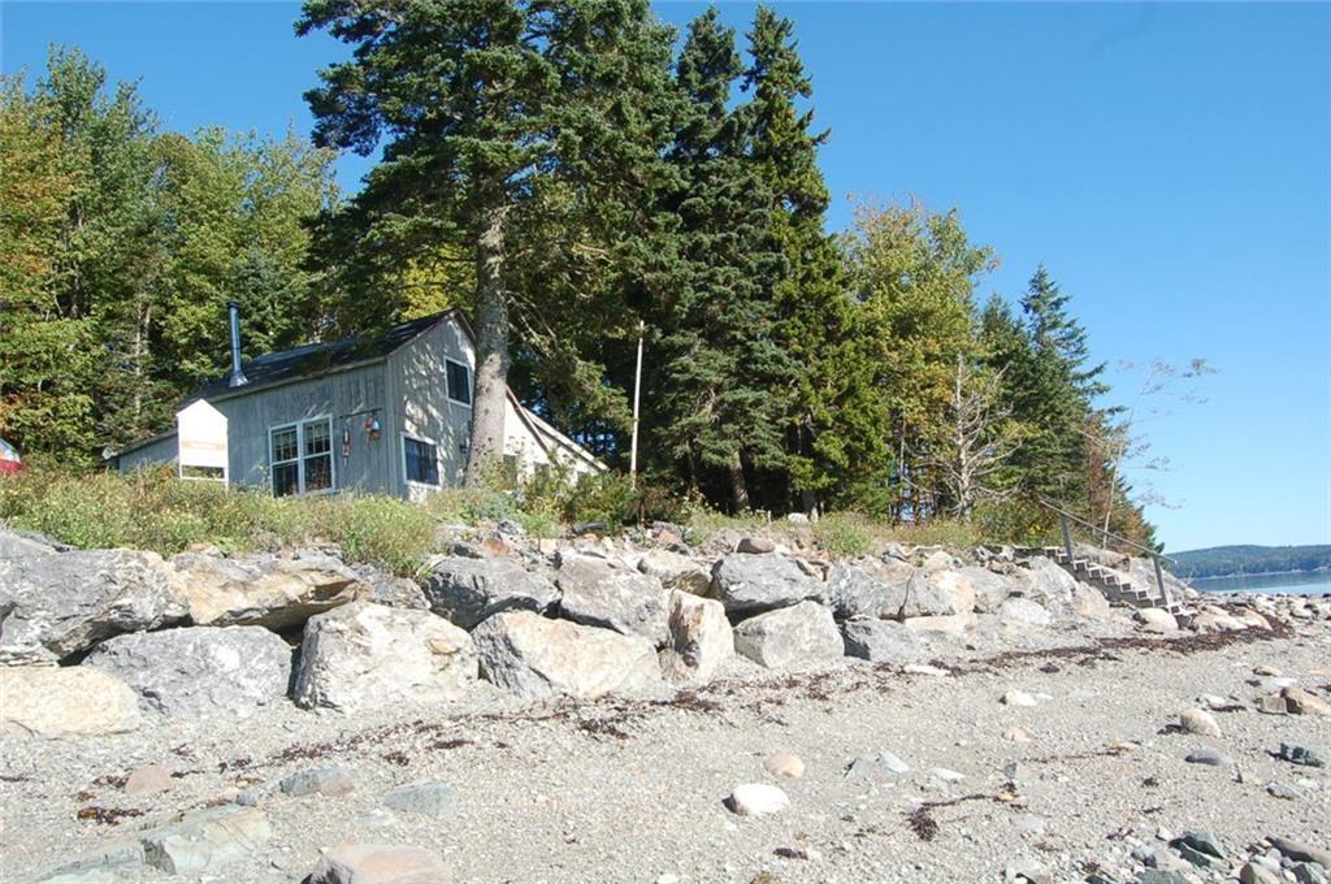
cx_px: 666
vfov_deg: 47.8
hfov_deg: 67.4
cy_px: 442
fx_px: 997
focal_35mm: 27
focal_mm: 18
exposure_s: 1/250
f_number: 8
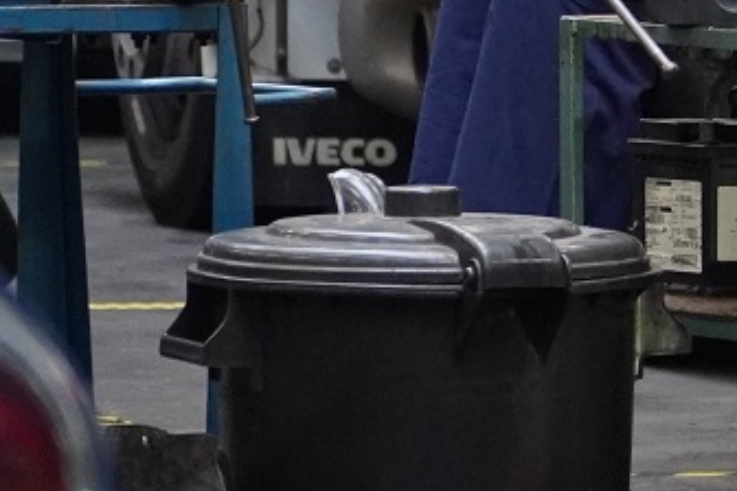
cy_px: -546
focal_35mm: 509
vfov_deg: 2.7
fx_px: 10420
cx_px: 1595
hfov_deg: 4.0
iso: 2500
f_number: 4
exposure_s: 1/160
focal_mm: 76
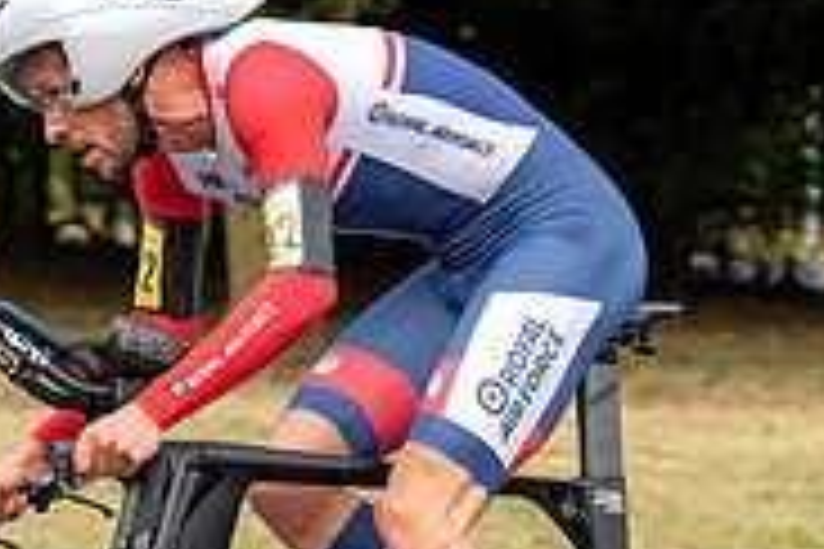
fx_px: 5172
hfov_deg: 9.1
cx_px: 95
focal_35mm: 226
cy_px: 232
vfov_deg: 6.1
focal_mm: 70
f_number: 4
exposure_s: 1/1000
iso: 400
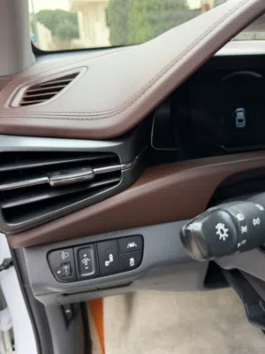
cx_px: 132
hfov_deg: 56.8
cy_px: 177
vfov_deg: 71.6
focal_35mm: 24
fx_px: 245
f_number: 1.78
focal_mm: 6.76
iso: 80
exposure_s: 1/414
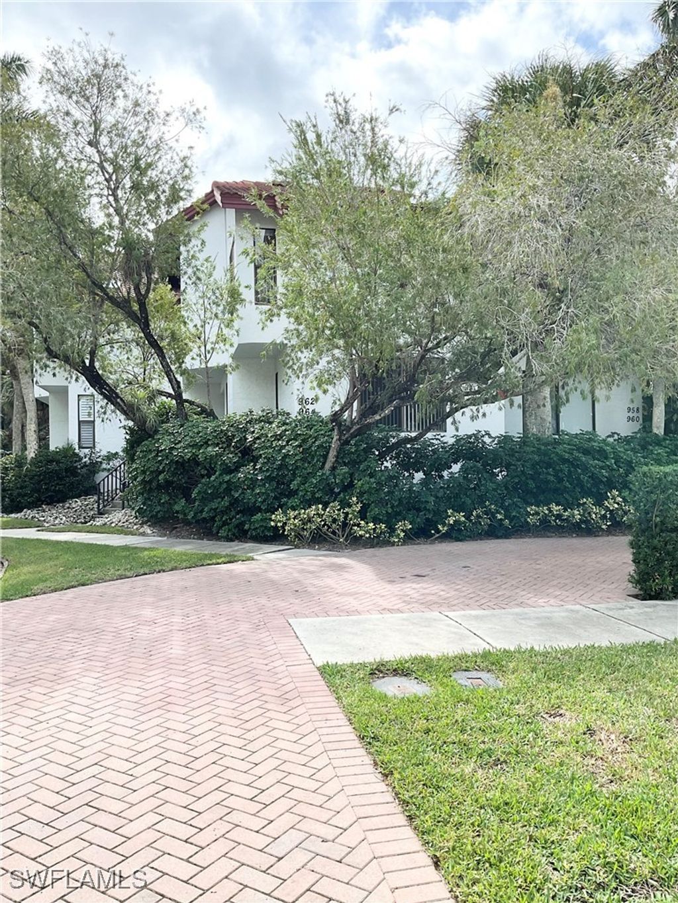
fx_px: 757
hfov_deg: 48.2
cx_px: 339
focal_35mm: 29
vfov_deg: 61.7
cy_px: 452
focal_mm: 3
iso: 16
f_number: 1.8
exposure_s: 1/635
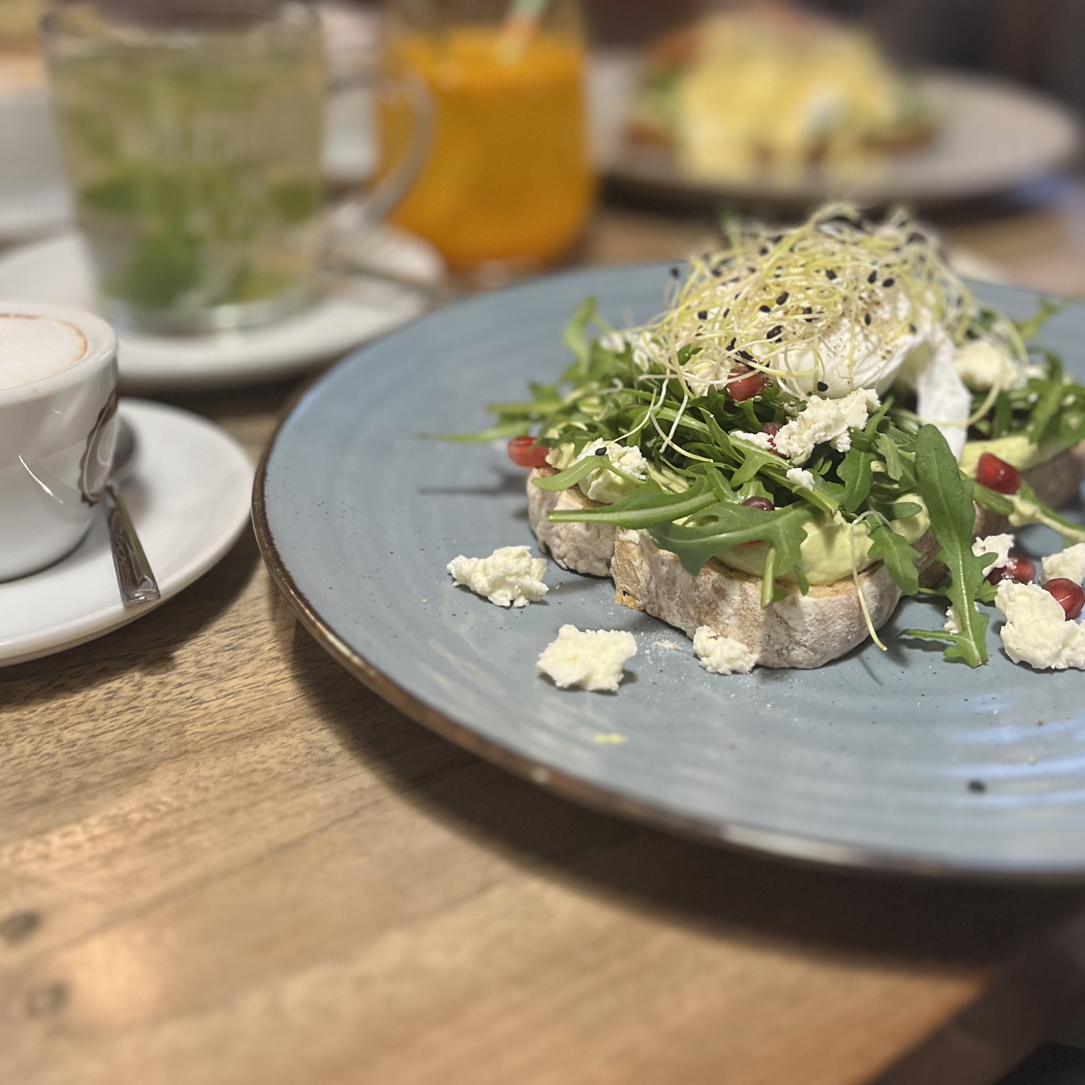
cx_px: 572
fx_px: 1348
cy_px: 303
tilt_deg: -20.3
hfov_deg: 43.8
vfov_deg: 42.8
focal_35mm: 38
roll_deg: +0.4
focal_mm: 5.1
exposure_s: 1/50
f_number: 1.6
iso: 250
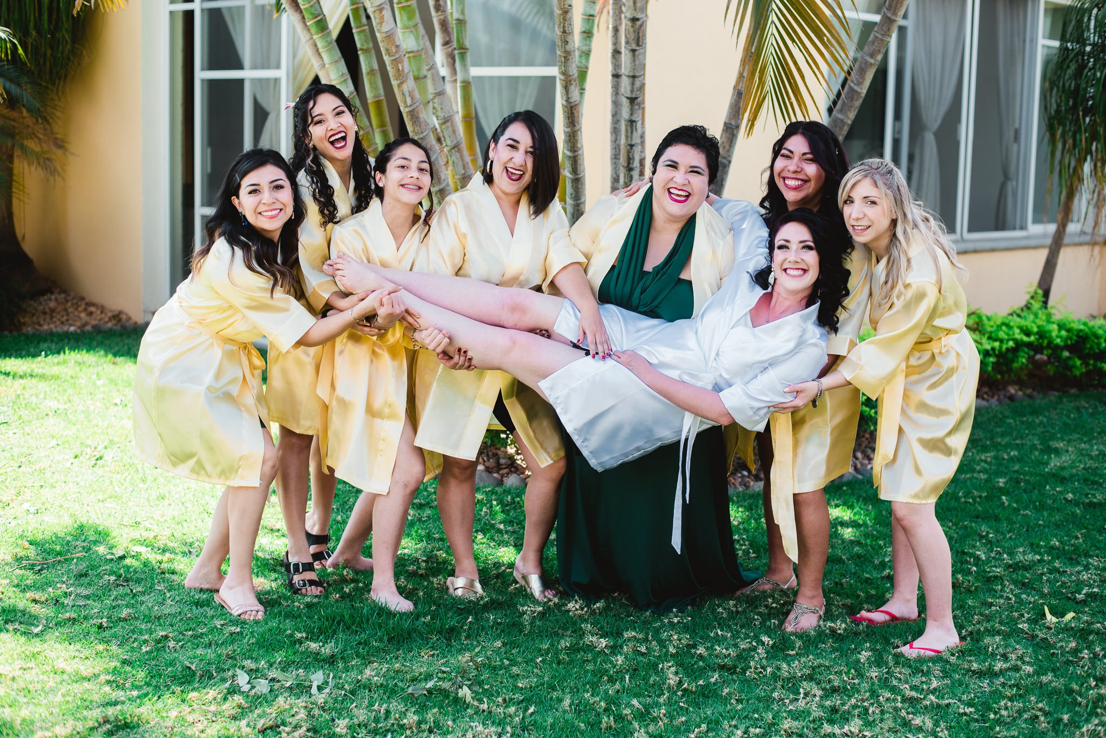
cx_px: 553
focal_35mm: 50
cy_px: 369
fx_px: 1537
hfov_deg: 39.6
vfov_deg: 27.0
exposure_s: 1/800
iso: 100
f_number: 2.2
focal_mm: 50
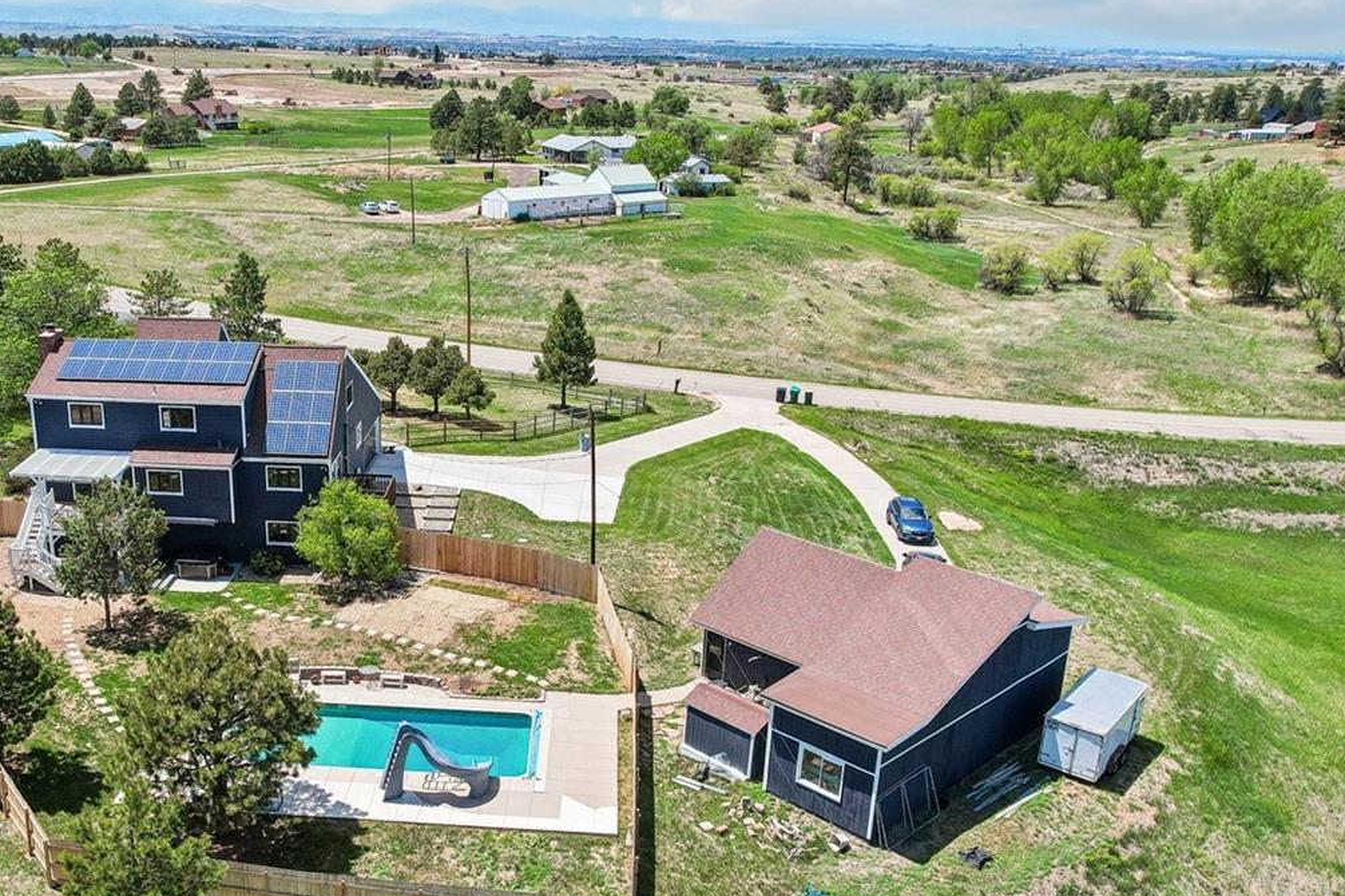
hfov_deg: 53.7
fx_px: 1307
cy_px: 512
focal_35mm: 35
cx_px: 481
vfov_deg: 37.8
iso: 130
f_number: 2.8
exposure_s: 1/2500
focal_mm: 8.4
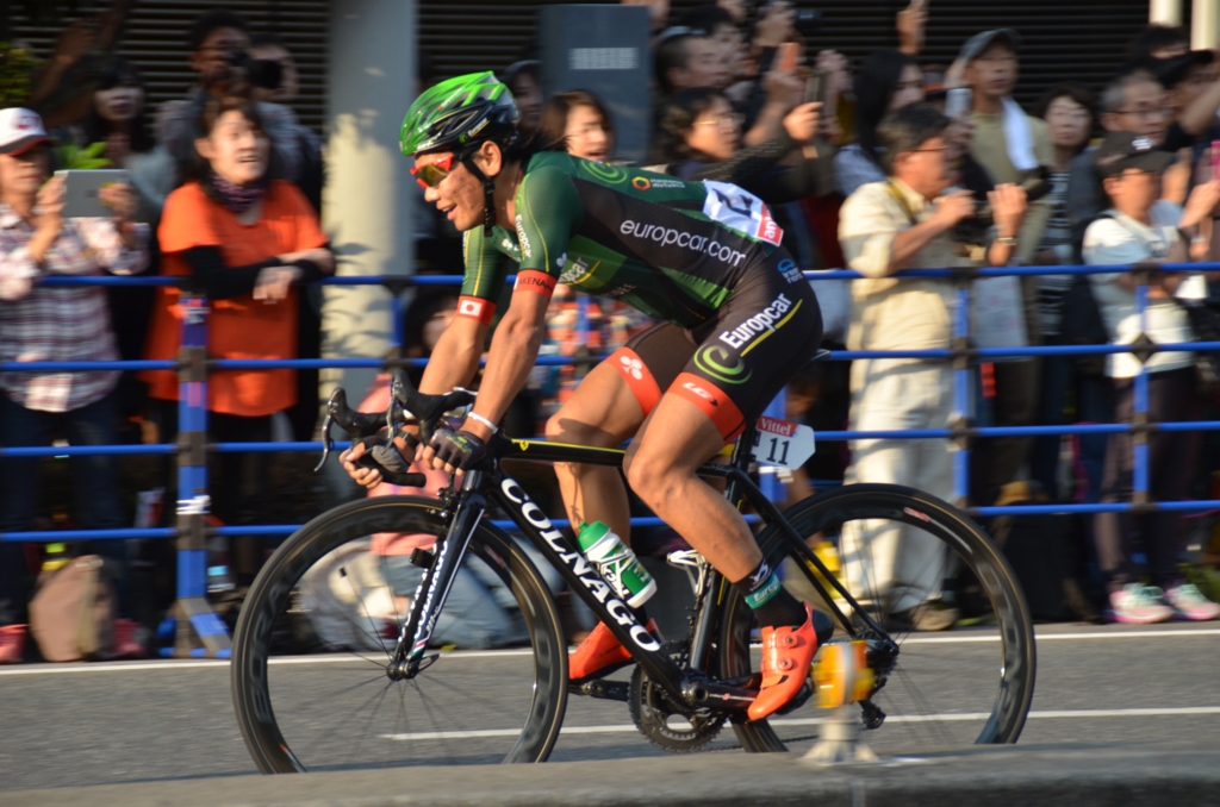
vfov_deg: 6.8
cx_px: 610
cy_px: 404
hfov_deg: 10.2
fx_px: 6848
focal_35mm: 202
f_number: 6
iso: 400
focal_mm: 135
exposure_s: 1/500
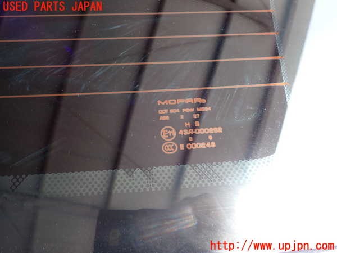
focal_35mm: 30
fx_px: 292
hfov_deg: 60.0
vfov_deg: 46.8
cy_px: 126
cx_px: 168
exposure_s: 1/80
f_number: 2.3
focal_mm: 5.4
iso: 100
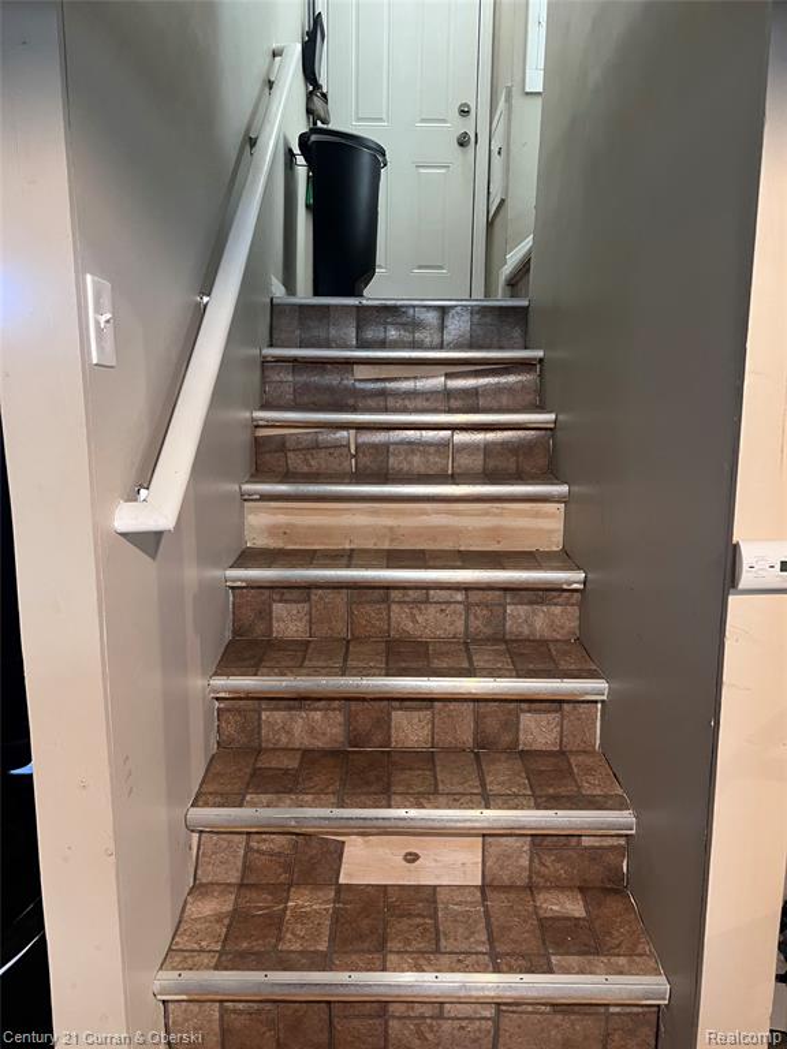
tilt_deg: -9.6
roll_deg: -0.2
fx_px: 788
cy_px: 524
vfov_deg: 67.3
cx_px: 394
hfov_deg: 53.1
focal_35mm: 26
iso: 400
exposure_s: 1/60
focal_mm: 5.7
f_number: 1.5
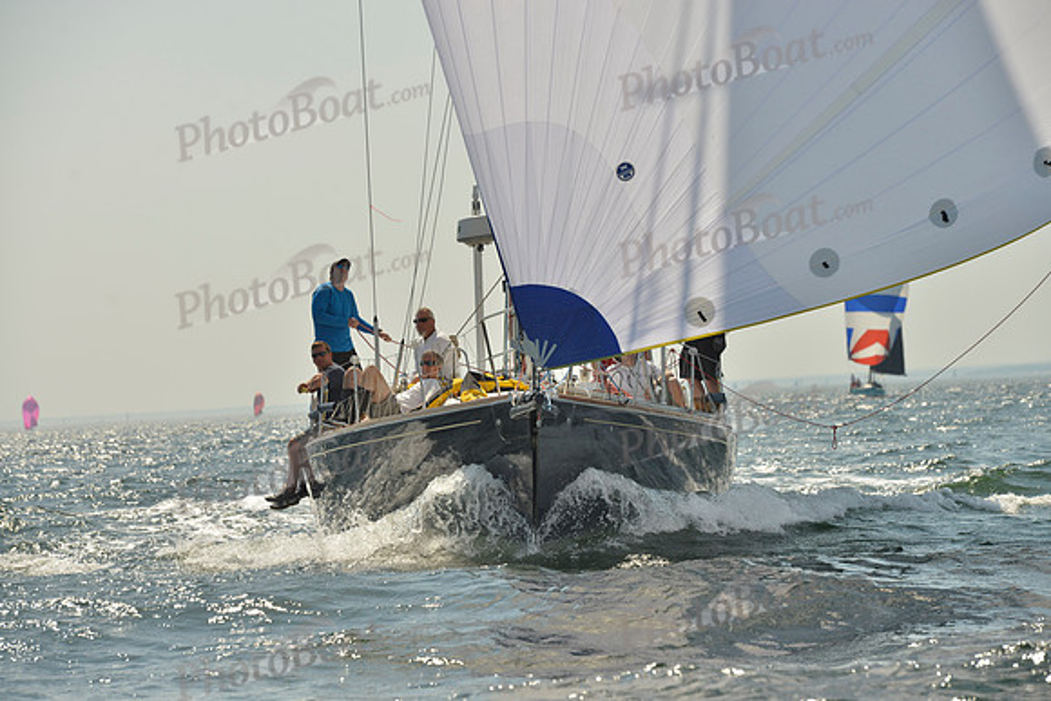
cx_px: 526
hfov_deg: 13.7
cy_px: 350
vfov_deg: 9.2
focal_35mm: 150
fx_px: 4380
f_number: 8
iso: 200
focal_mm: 150
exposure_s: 1/1250
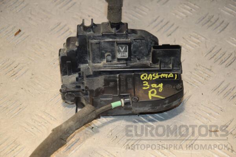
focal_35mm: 128
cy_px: 78
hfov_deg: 16.1
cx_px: 118
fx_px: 836
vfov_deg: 10.8
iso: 800
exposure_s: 1/200
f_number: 6.3
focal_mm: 85
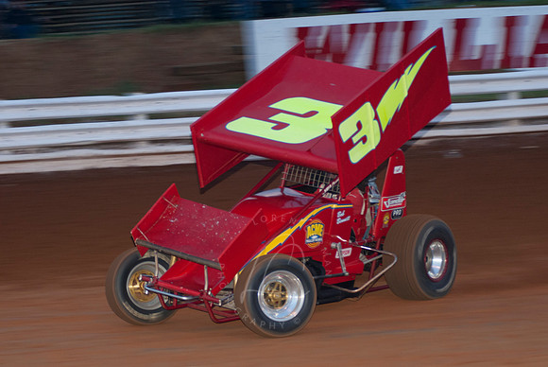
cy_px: 184
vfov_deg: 9.7
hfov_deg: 14.4
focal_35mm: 142
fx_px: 2171
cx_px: 274
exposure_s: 1/320
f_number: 3.2
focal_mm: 95
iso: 250
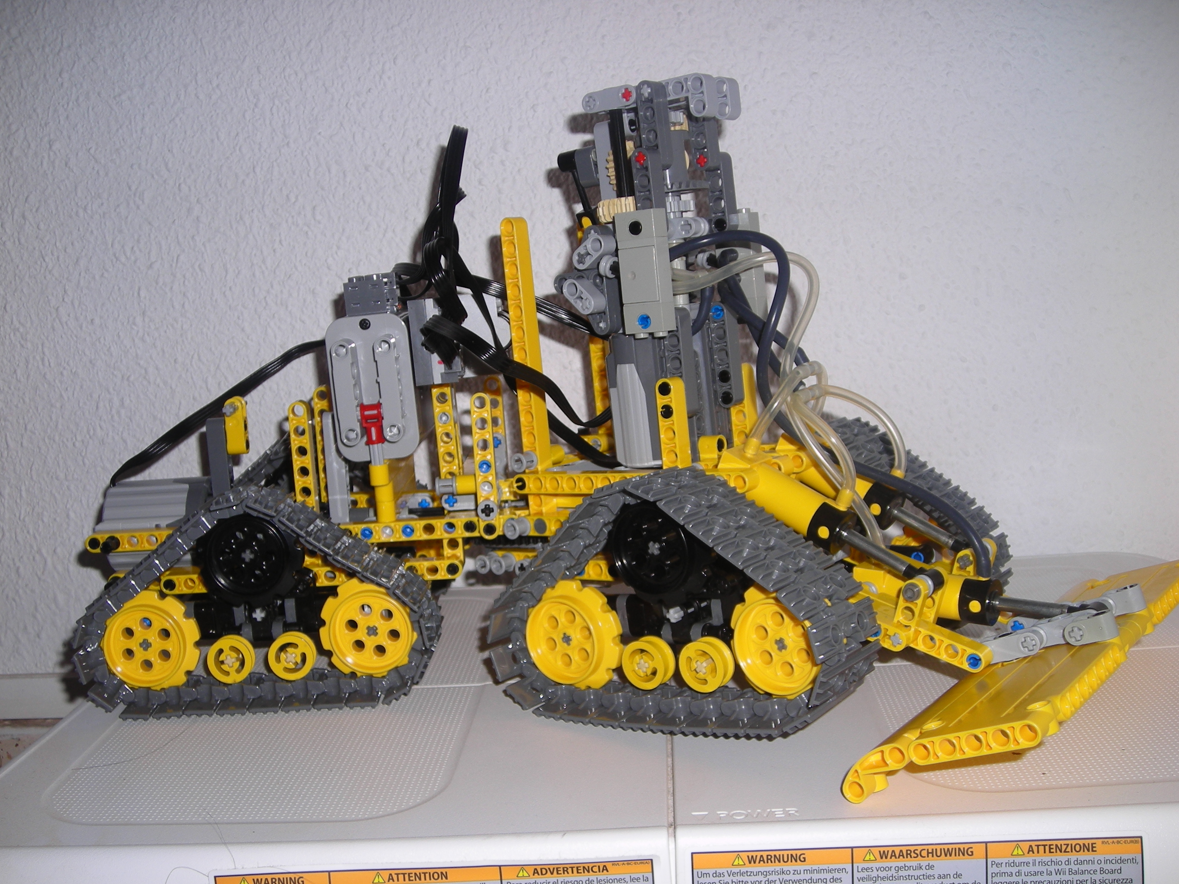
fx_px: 1328
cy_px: 440
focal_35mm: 39
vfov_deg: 36.8
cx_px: 587
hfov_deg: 47.9
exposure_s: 1/60
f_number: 3.2
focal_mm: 6.3
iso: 50
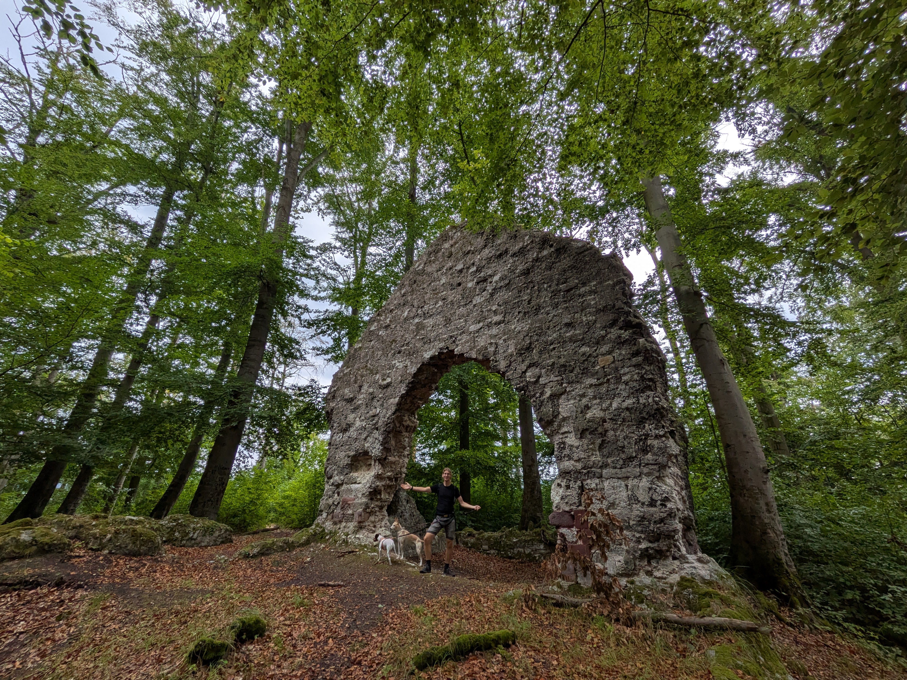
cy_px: 340
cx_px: 454
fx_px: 367
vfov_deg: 85.7
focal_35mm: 14
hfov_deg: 102.1
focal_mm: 1.83
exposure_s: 1/782
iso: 42
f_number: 2.2
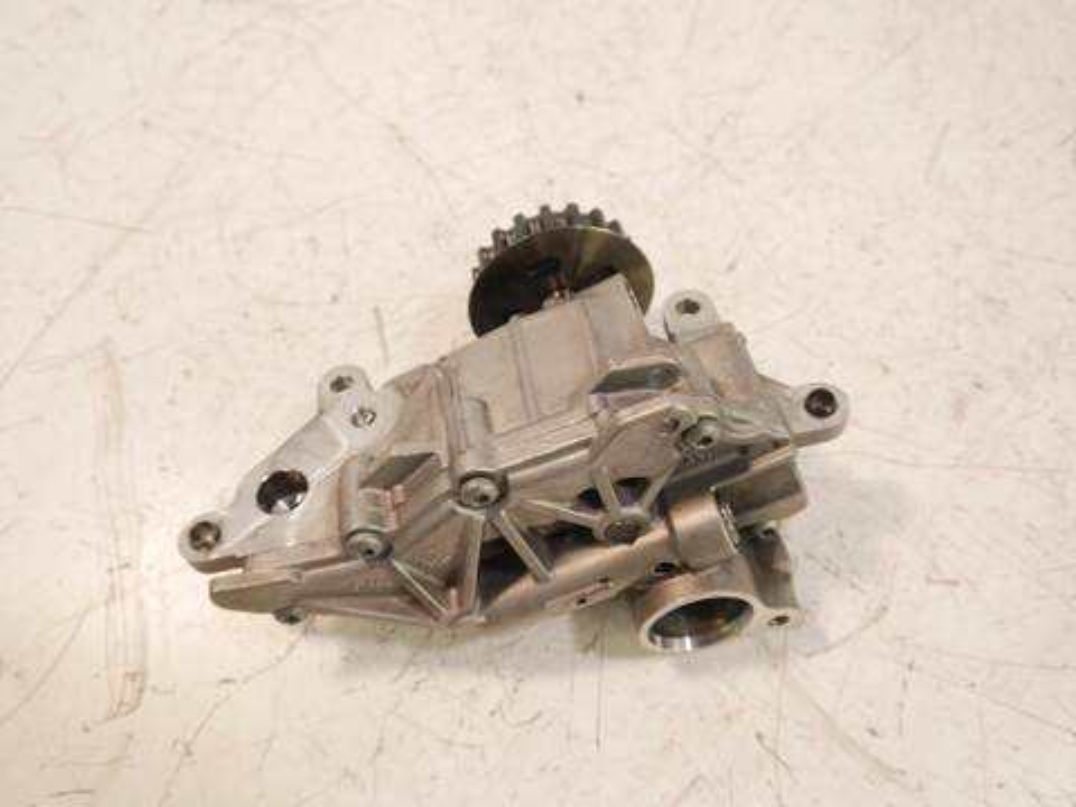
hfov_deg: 60.0
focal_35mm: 30
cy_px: 404
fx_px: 933
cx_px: 538
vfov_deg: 46.8
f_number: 3.6
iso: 1000
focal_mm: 15
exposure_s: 1/125
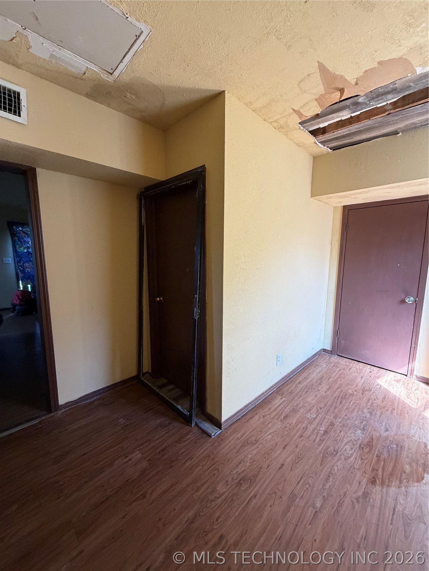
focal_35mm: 14
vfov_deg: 102.1
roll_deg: -0.5
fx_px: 231
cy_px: 286
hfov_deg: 85.7
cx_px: 214
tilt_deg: -8.3
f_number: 2.2
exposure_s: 1/109
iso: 320
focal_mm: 2.22
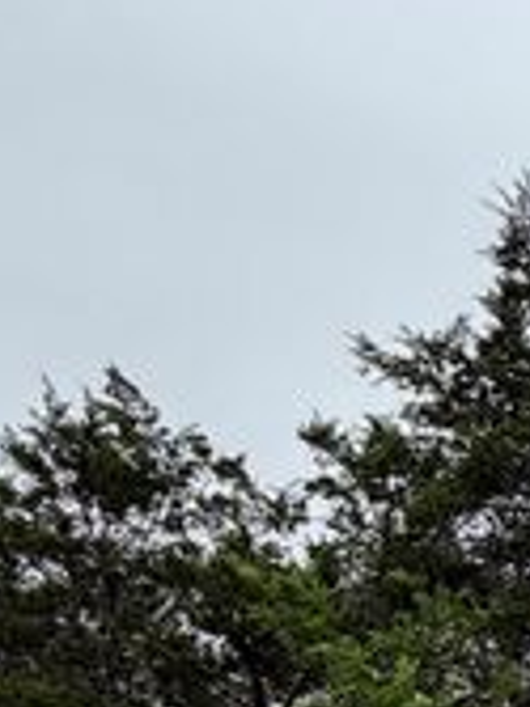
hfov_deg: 19.1
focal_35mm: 56
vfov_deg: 30.0
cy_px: 819
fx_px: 1145
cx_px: 979
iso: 50
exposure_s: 1/297
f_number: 2.2
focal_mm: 2.22
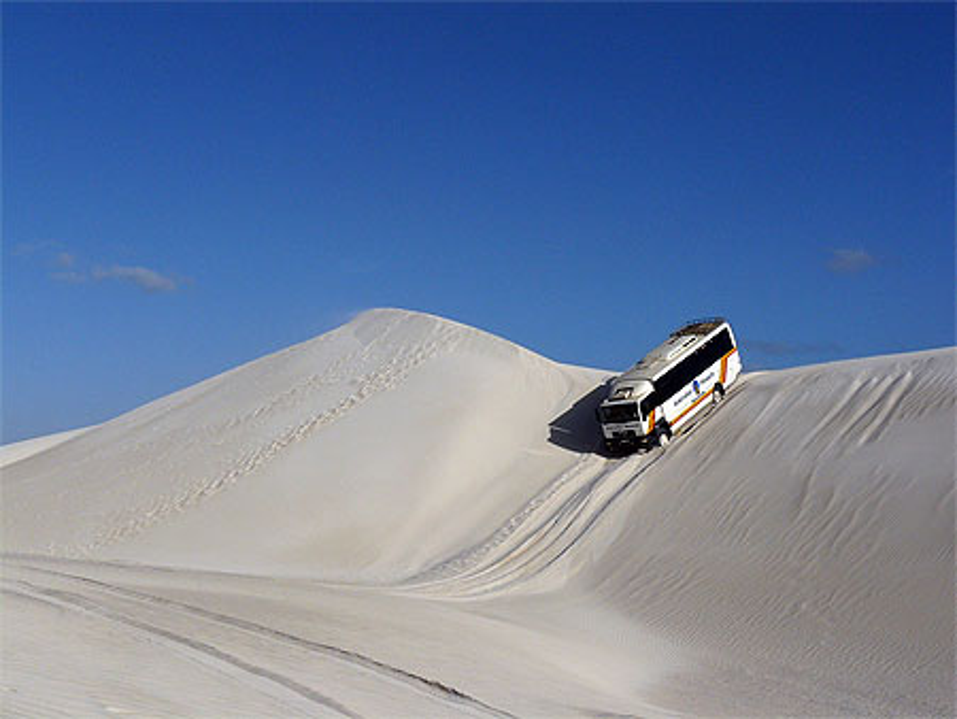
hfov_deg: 38.9
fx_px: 1355
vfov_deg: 29.7
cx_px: 478
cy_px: 360
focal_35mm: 49
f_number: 8
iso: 100
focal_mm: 8.2
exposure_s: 1/800
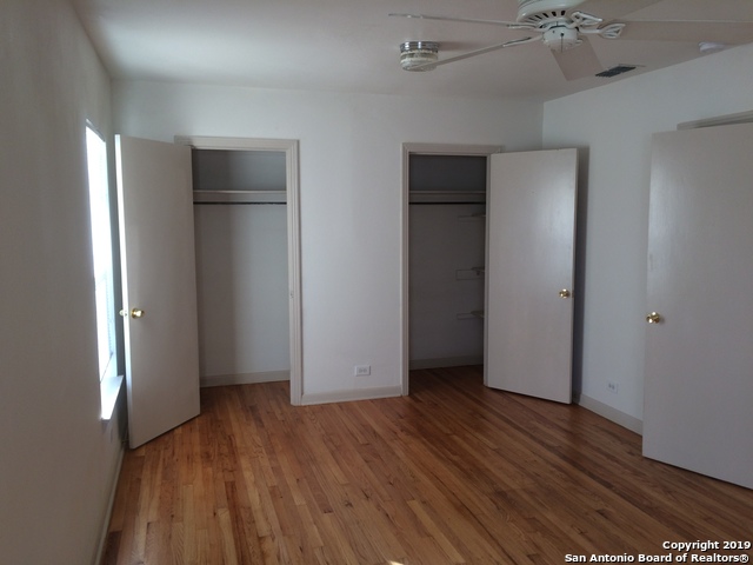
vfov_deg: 48.2
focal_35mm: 29
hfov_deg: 61.7
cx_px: 376
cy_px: 282
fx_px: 631
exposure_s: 1/60
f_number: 2.2
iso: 50
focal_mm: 4.15
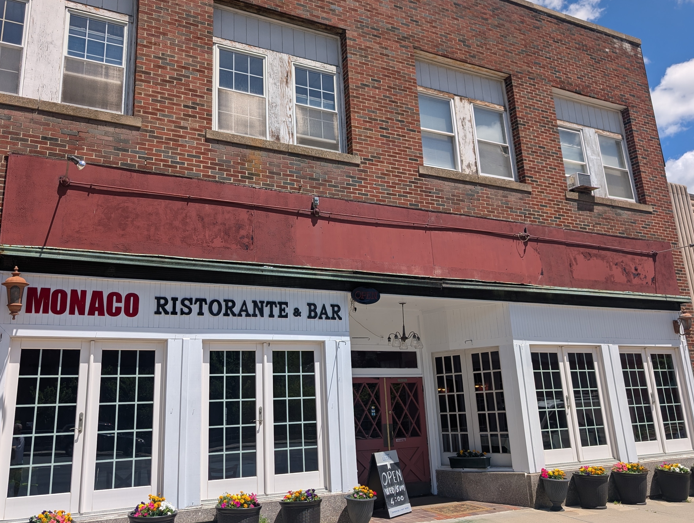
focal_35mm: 28
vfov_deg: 49.8
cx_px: 322
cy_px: 252
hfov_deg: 63.3
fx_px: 562
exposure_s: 1/1541
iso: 21
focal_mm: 6.9
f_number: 1.68
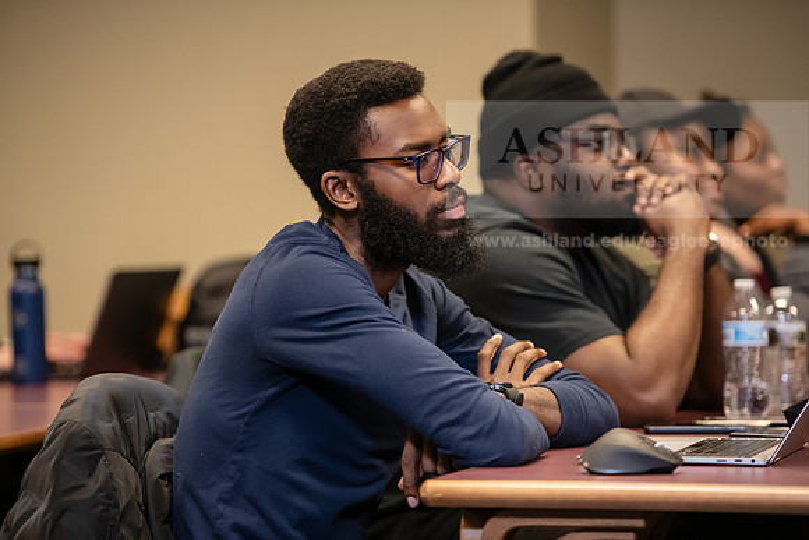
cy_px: 270
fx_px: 3259
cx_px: 404
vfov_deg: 9.5
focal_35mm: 145
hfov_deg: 14.2
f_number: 2.8
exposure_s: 1/250
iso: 3200
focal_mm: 145
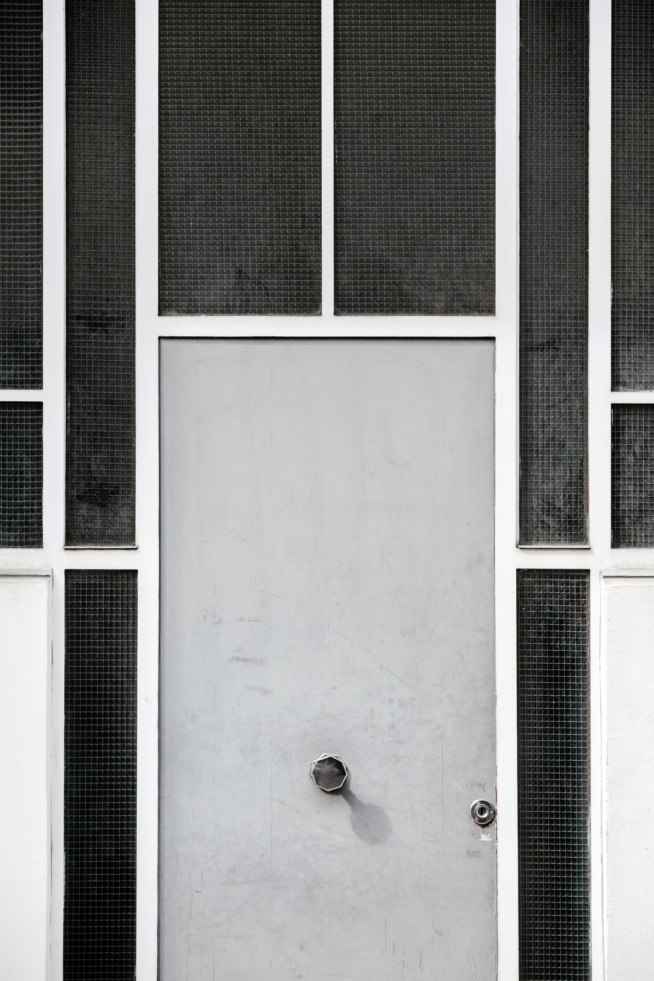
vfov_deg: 14.0
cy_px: 490
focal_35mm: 147
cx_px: 327
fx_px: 4005
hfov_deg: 9.3
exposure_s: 1/900
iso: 400
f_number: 5.6
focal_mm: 98.2
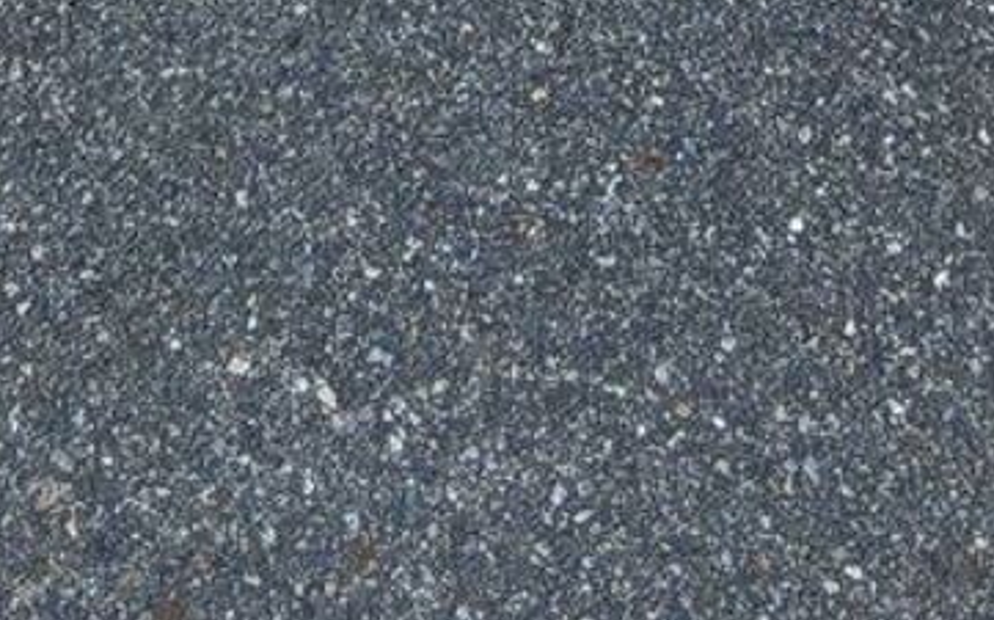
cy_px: -960
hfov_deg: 22.1
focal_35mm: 94
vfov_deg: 11.2
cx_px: 578
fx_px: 2544
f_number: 1.7
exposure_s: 1/100
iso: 193
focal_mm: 5.24
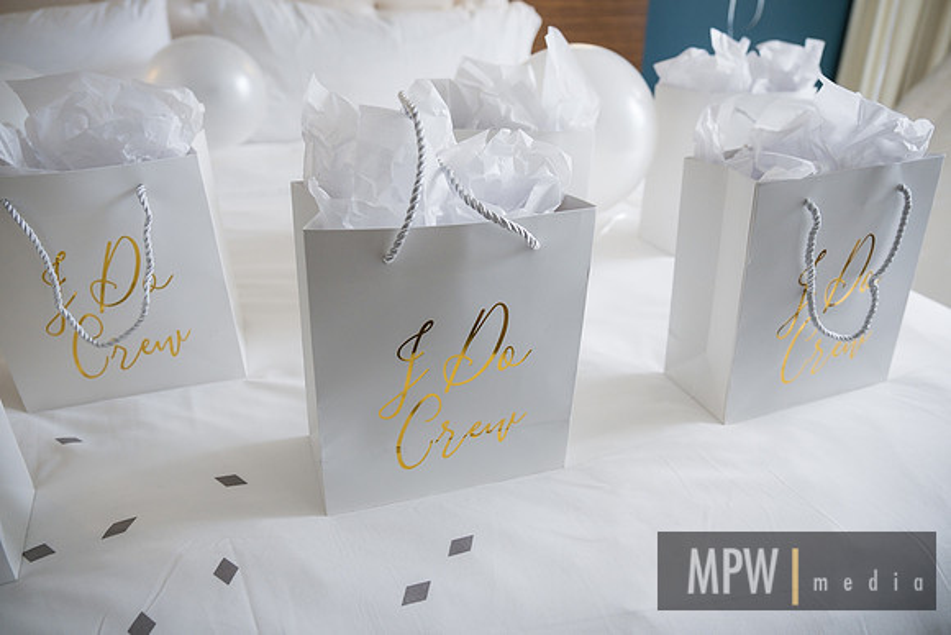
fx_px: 634
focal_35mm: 24
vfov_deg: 53.2
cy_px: 318
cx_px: 476
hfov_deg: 73.7
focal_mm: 16
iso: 320
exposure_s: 1/125
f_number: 2.8
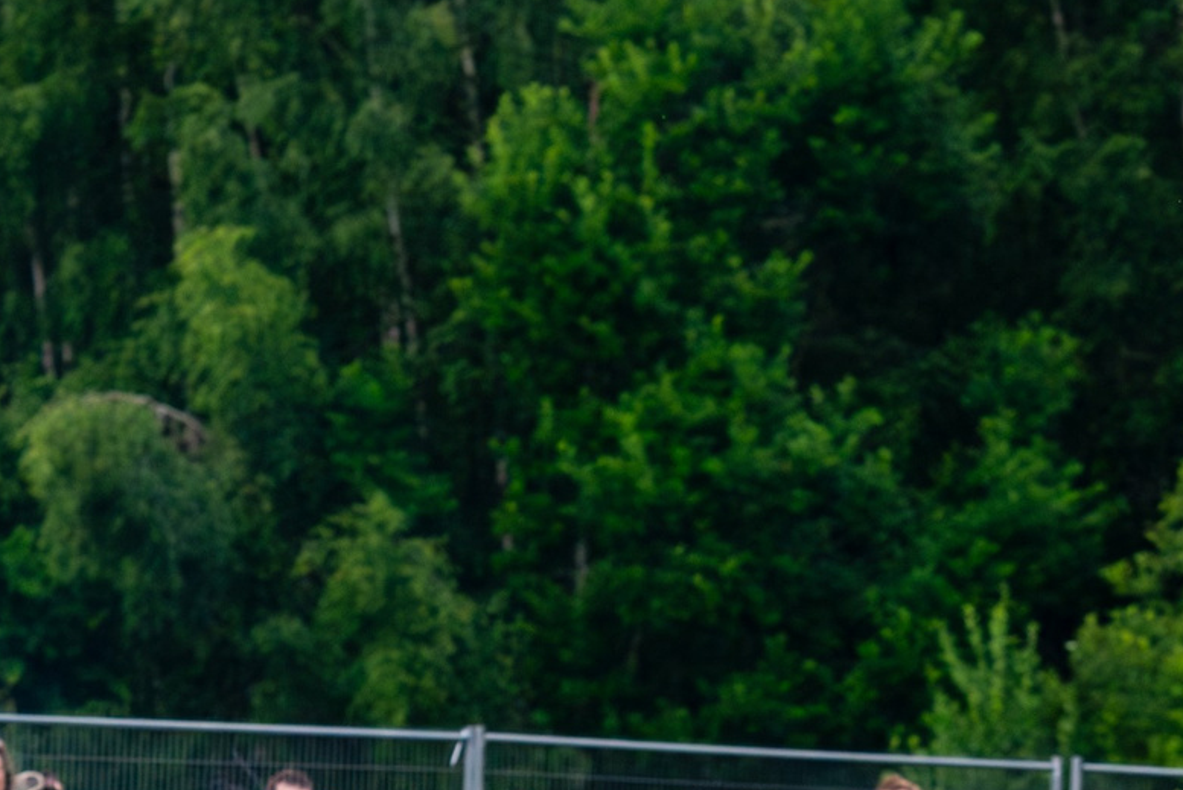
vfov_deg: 4.2
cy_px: 1084
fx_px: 10751
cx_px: 641
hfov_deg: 6.3
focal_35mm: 327
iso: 500
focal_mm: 85
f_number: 3.5
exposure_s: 1/250
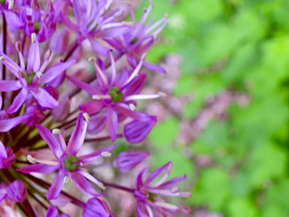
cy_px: 117
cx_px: 21
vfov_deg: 18.4
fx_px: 668
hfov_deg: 23.7
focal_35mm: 80
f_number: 4.5
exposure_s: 1/30
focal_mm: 7.7
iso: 125
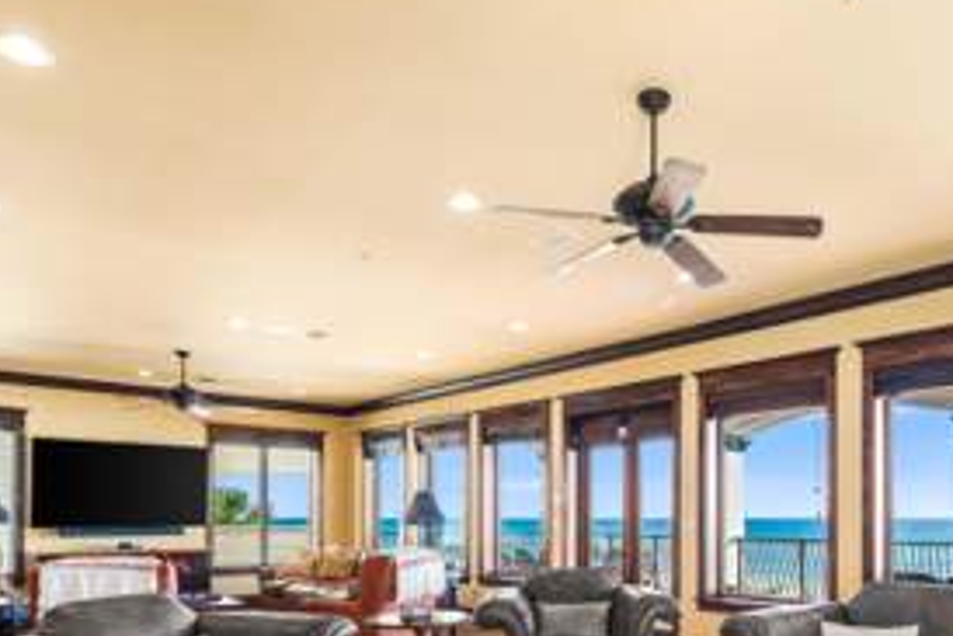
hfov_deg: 63.7
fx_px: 742
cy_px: 511
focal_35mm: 28
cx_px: 640
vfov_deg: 44.2
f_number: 8
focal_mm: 16
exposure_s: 1/5
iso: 250
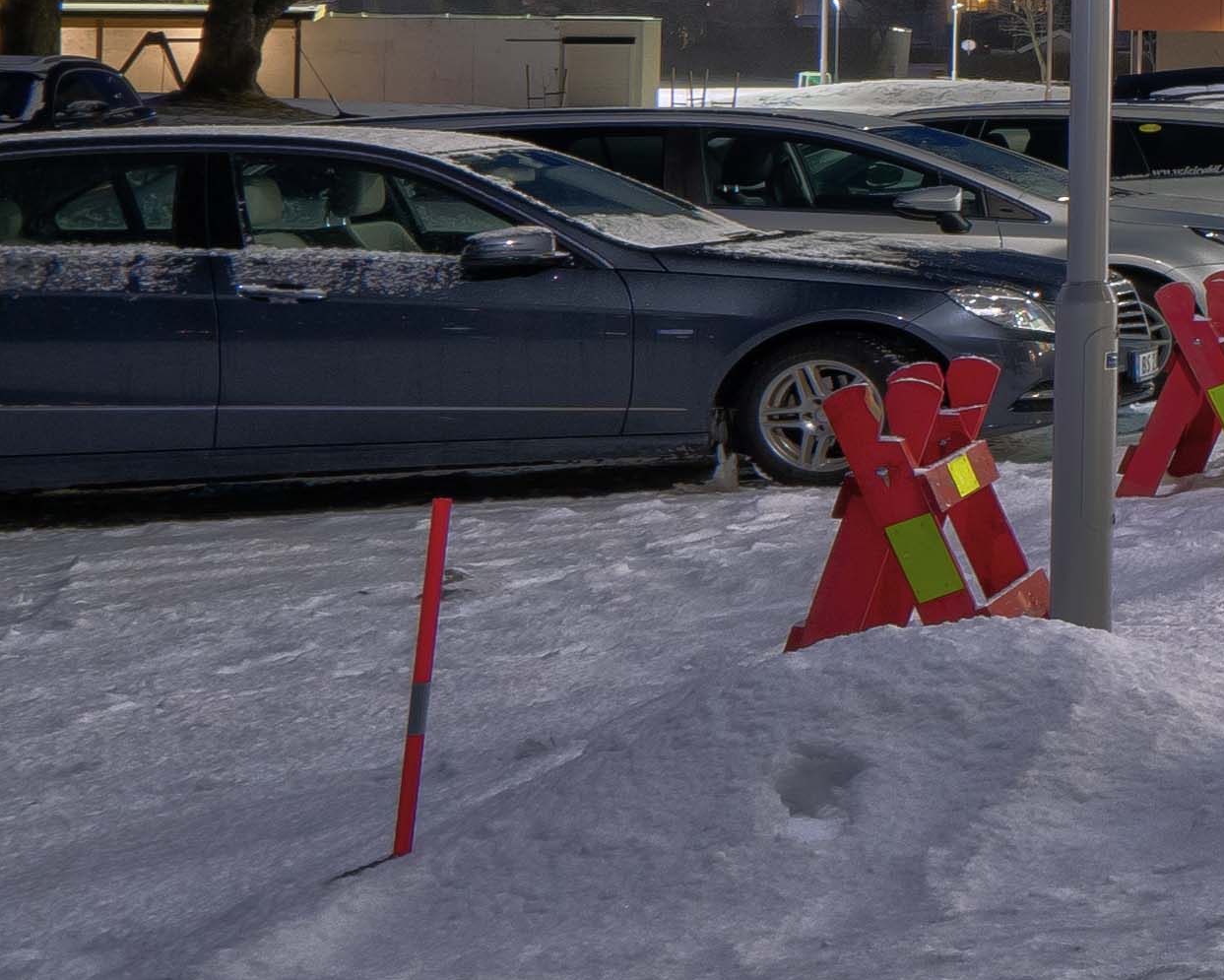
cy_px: -54
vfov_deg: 19.0
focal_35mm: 78
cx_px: 3518
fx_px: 2826
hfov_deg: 12.2
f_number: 7.1
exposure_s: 1/3.33
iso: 400
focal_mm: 13
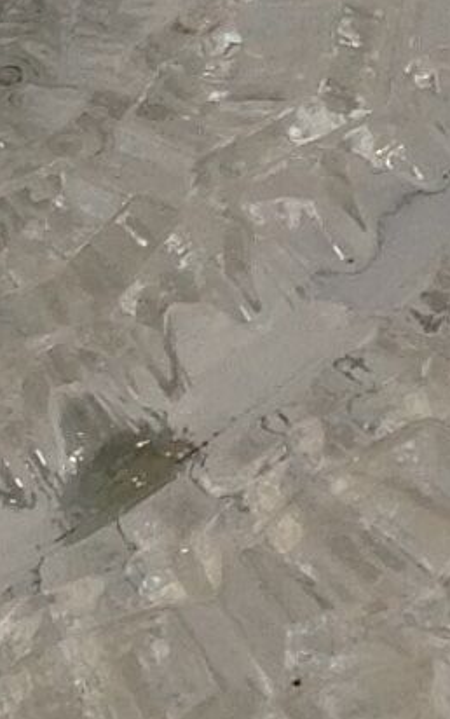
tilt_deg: -32.7
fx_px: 4566
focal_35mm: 233
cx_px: 443
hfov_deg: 5.6
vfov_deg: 9.0
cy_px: 525
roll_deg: +32.0
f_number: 2.4
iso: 50
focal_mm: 4.28
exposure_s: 1/24
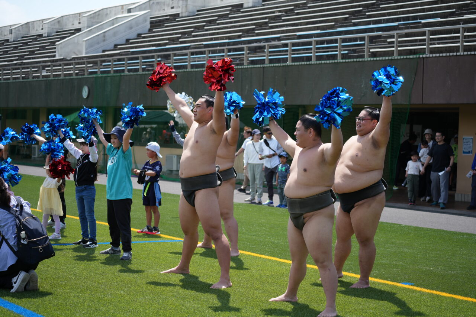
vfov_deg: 18.7
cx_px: 238
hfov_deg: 27.7
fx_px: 965
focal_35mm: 73
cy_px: 158
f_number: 4.5
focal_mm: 73
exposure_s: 1/500
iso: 125
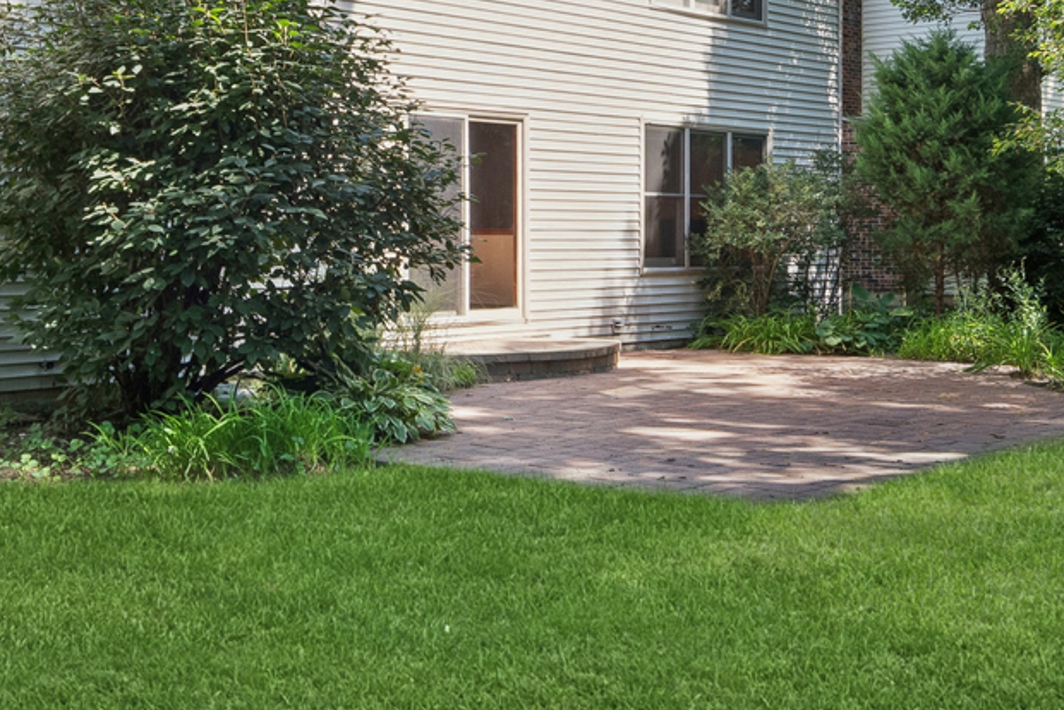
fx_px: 1390
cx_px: 347
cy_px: 192
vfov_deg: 28.3
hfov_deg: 41.3
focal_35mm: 47
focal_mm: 12
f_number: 8
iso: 250
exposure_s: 1/125
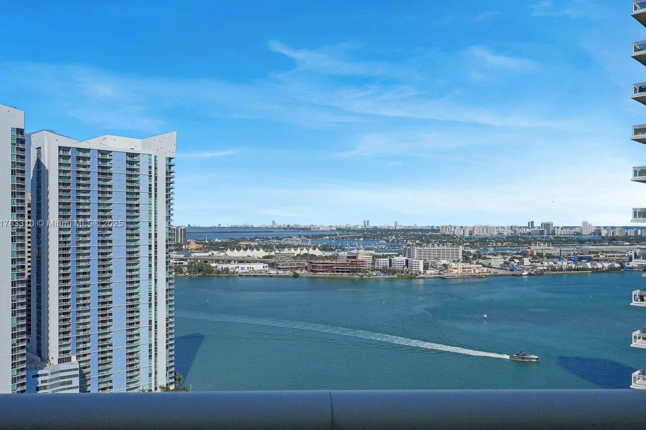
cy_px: 224
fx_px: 574
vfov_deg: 41.1
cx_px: 330
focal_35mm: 32
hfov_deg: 58.7
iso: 640
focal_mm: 20
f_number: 10
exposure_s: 1/6400
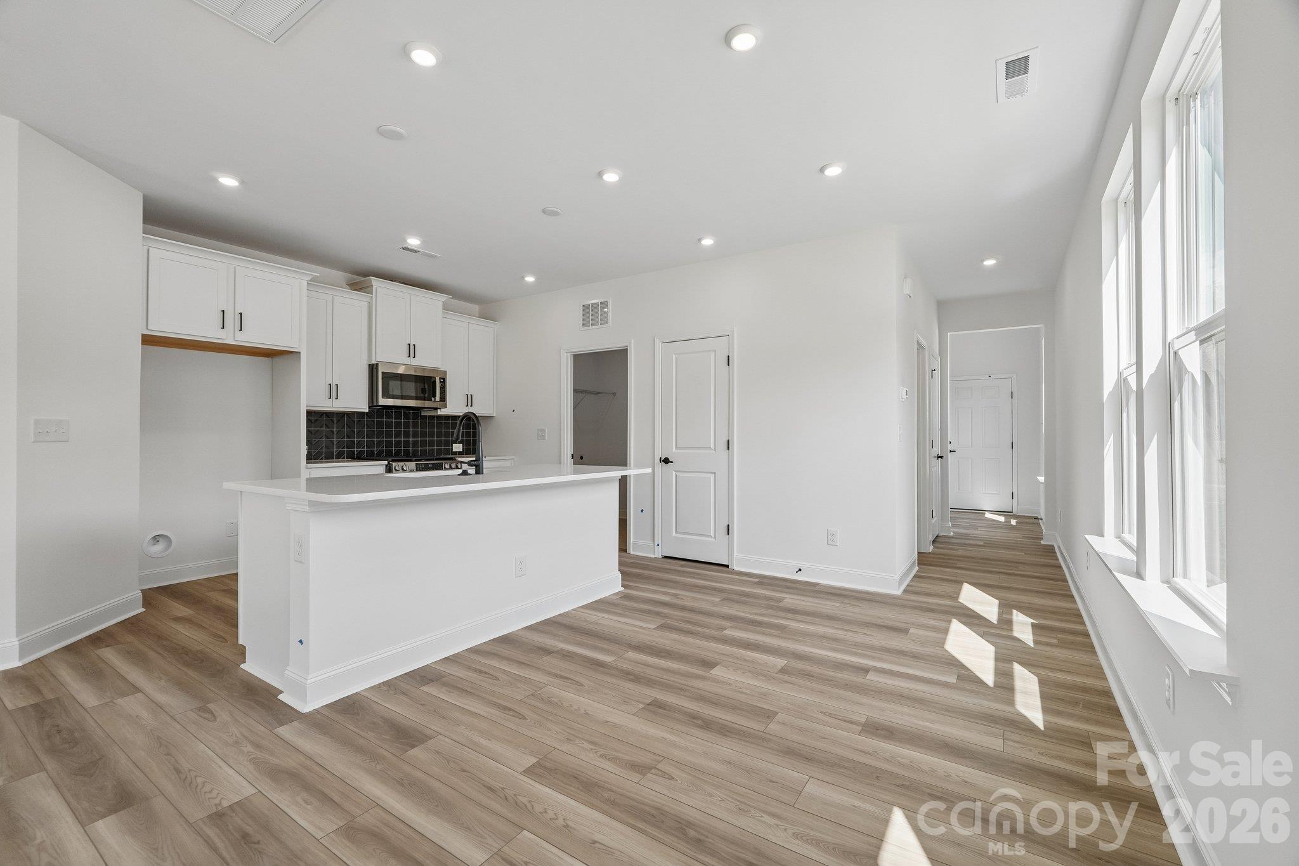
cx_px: 650
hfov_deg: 100.4
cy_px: 433
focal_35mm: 15
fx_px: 541
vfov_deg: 77.3
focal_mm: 10
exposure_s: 1/30
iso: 160
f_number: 8
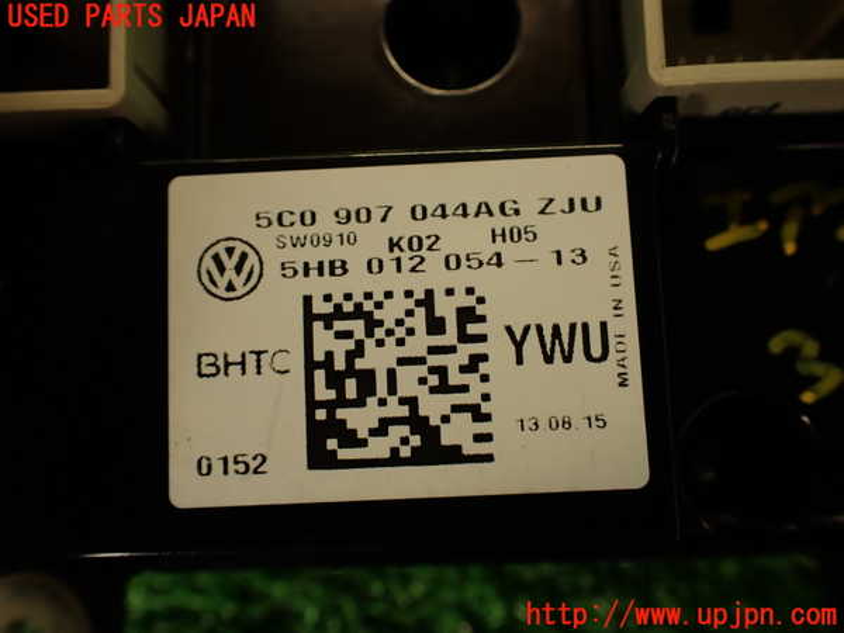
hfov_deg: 60.0
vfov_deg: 46.8
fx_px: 731
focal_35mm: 30
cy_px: 316
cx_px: 422
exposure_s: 1/60
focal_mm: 5.4
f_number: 2.3
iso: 125
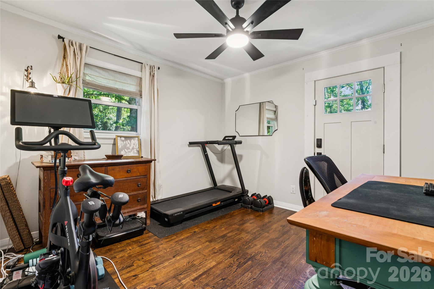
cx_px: 217
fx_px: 198
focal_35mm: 16
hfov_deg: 95.3
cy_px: 144
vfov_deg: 72.4
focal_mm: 16.4
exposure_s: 1.6
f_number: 13
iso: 200
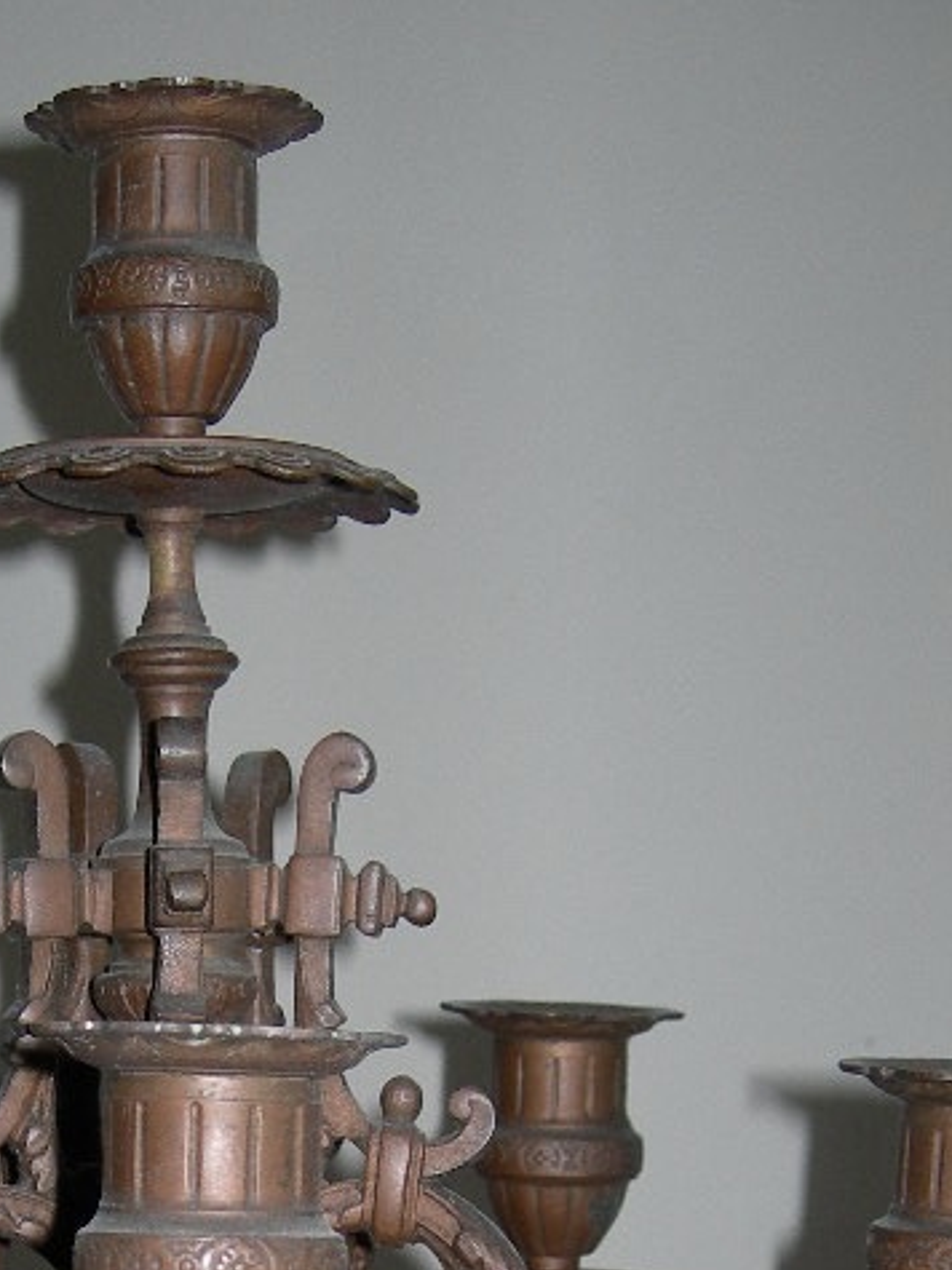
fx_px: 3008
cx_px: 160
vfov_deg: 22.7
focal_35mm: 82
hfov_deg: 17.8
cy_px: 1342
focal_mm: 7.8
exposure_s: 1/60.1
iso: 50
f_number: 2.8
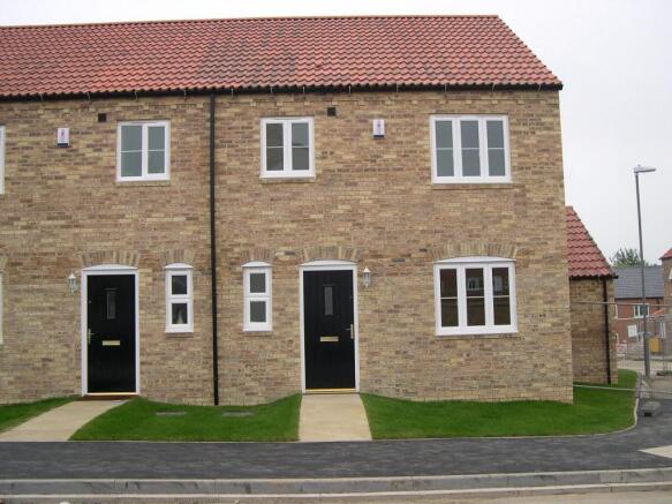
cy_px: 252
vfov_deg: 37.7
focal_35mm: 38
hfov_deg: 49.0
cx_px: 336
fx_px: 738
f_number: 2.8
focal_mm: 8
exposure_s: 1/310
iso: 100
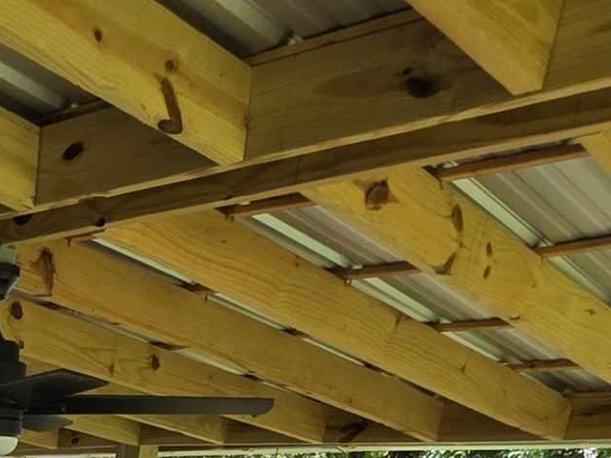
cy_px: 993
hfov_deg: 25.3
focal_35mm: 63
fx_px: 1112
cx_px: -236
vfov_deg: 16.1
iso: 20
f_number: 1.9
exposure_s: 1/120
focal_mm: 2.2
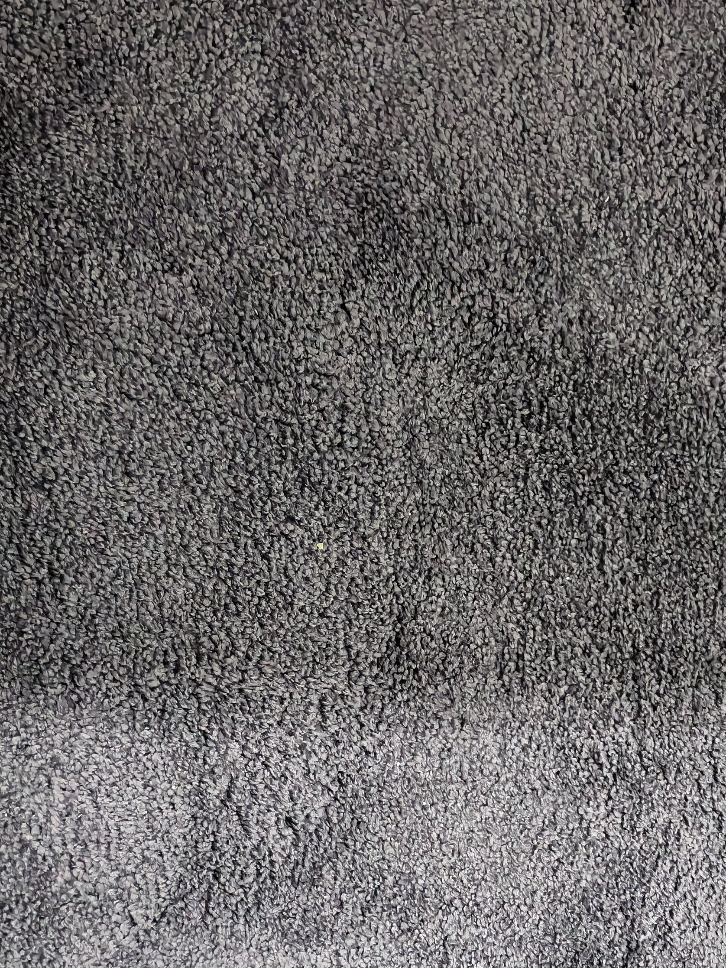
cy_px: 626
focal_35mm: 44
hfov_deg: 32.7
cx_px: 455
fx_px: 1230
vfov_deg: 42.5
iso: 1250
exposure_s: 1/484
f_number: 1.4
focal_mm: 5.75
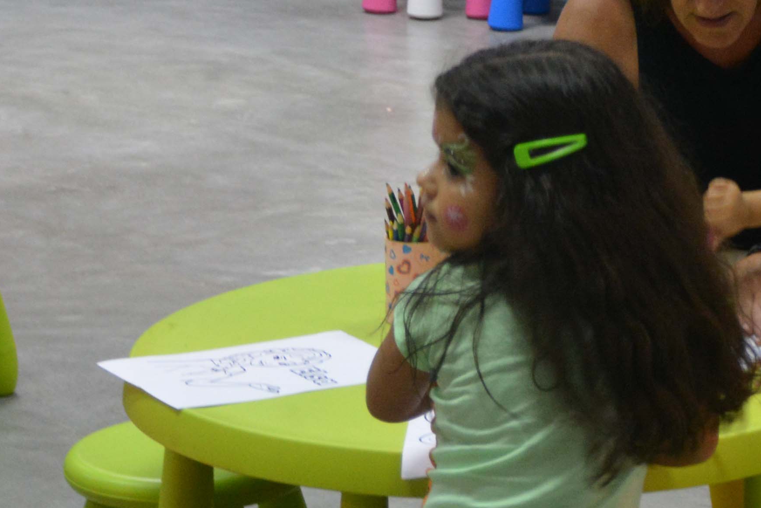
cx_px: 852
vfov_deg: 8.3
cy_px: 98
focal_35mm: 165
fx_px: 3488
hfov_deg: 12.2
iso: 1100
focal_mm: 32
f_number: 4
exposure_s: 1/30
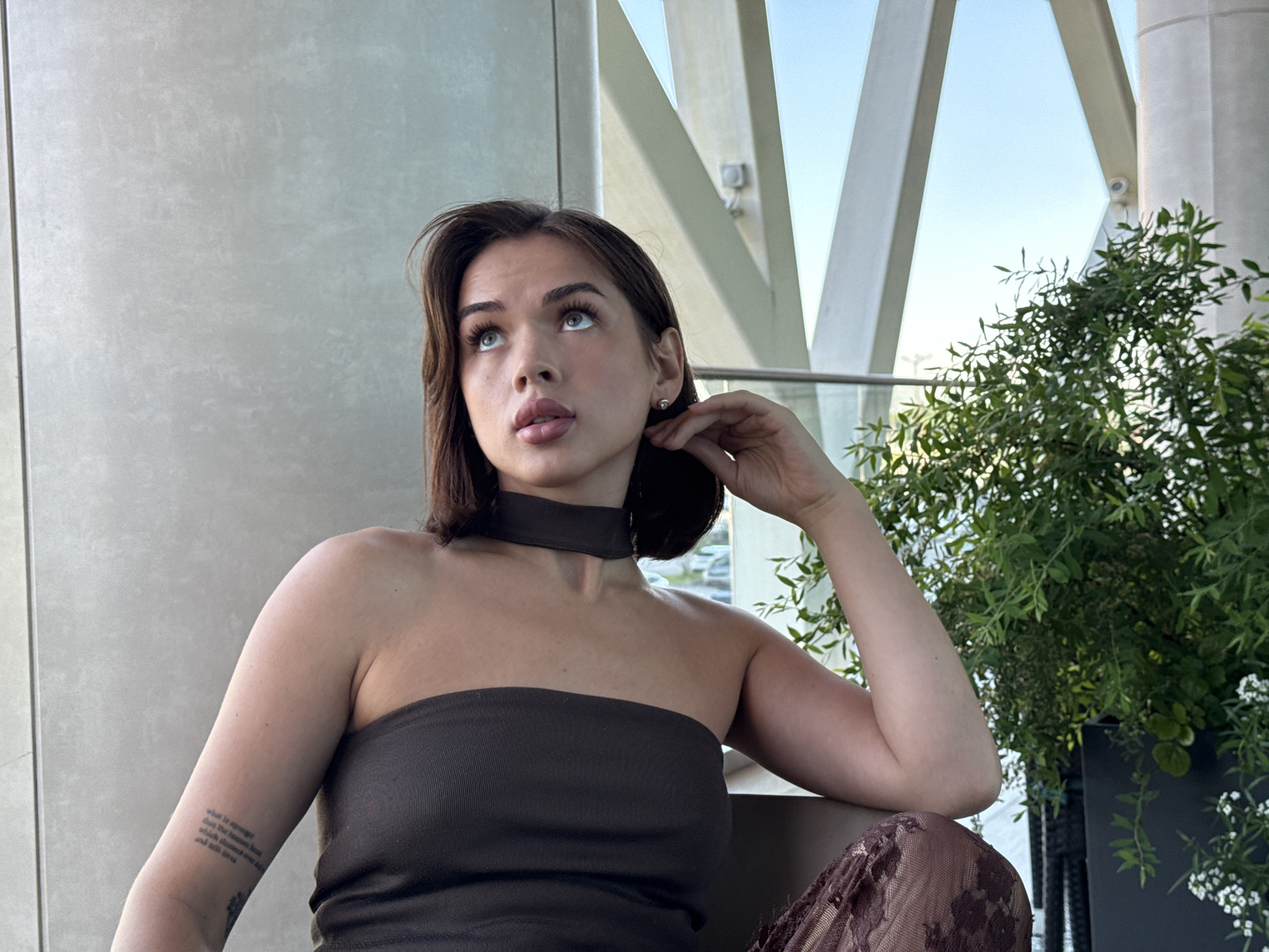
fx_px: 1760
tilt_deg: -0.9
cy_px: 476
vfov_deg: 30.3
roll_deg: +2.1
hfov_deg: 39.7
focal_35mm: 48
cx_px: 634
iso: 100
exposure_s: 1/254
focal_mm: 6.76
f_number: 1.78
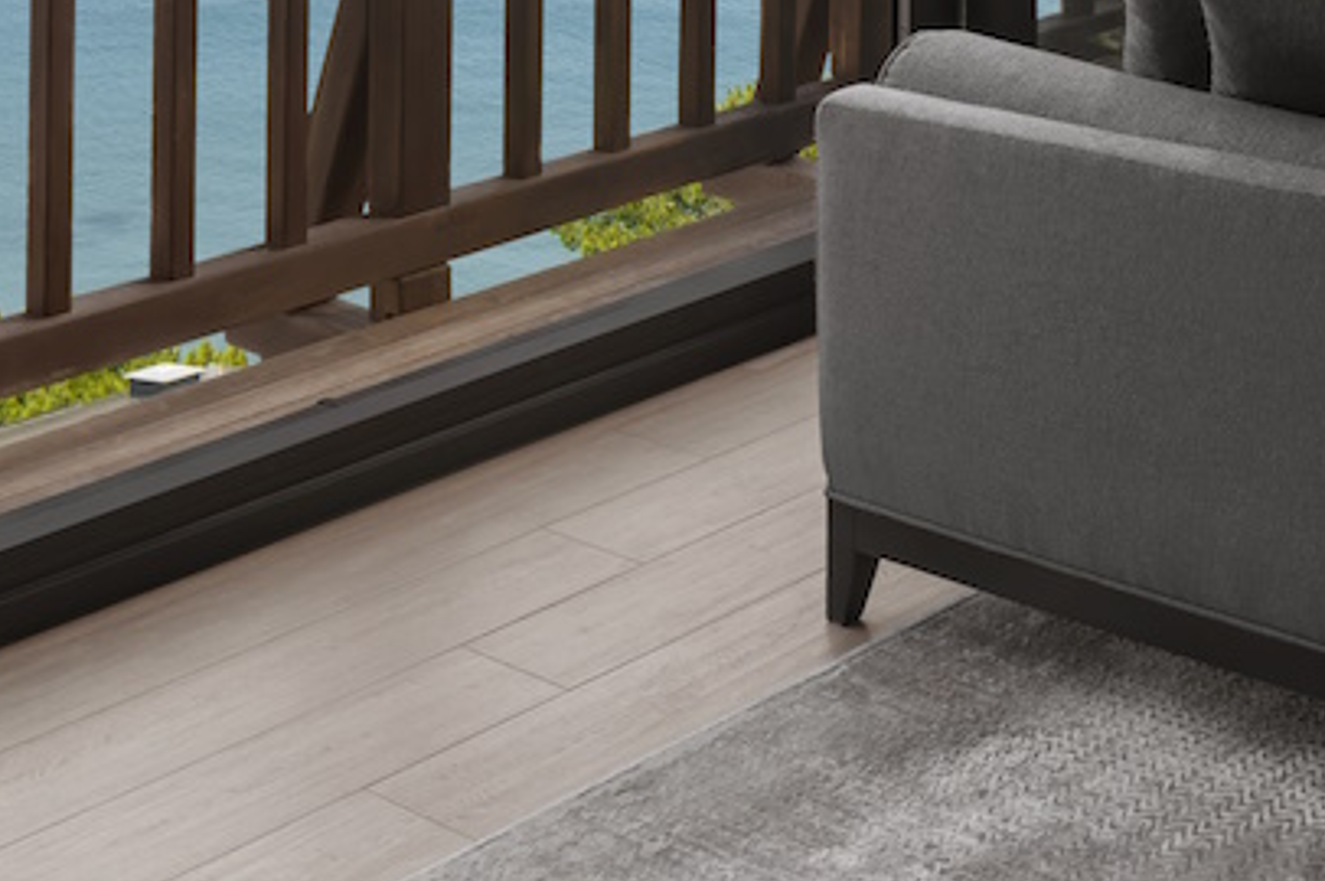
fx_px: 2611
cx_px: 1684
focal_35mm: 71
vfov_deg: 16.8
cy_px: -555
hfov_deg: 25.0
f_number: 11
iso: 100
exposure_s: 1/125
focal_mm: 20
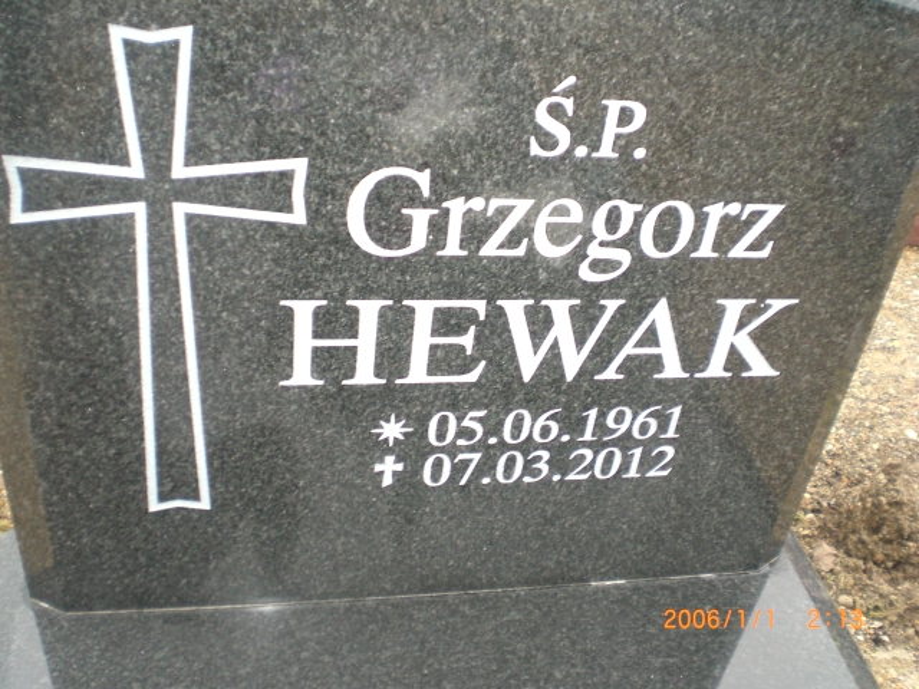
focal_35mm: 38
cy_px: 344
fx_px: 1009
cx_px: 460
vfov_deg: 37.7
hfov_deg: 49.0
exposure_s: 1/100
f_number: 3.1
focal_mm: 6.3
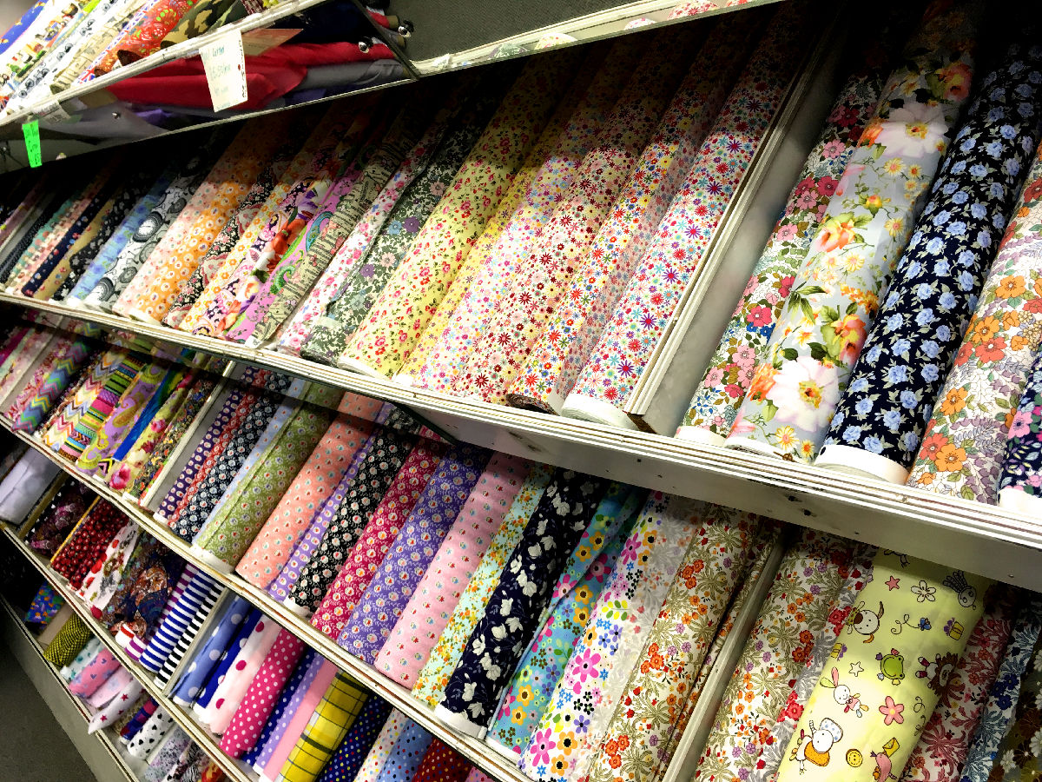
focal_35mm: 29
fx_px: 873
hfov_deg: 61.7
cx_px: 521
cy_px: 391
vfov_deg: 48.2
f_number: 2.2
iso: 32
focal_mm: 4.15
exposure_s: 1/33
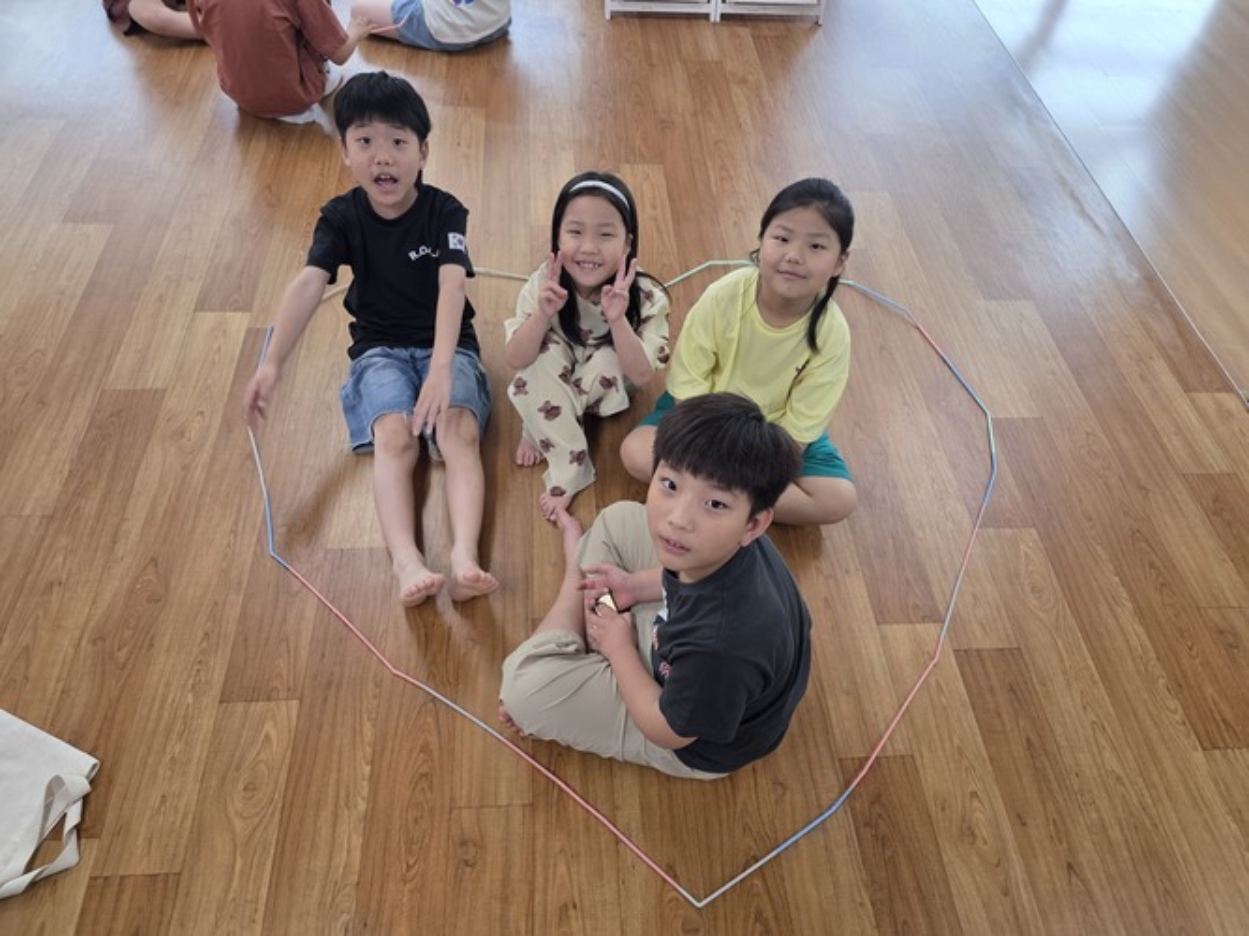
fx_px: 830
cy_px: 468
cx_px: 624
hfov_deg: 73.9
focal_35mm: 23
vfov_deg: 58.9
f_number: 1.7
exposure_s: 1/120
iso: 160
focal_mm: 6.3
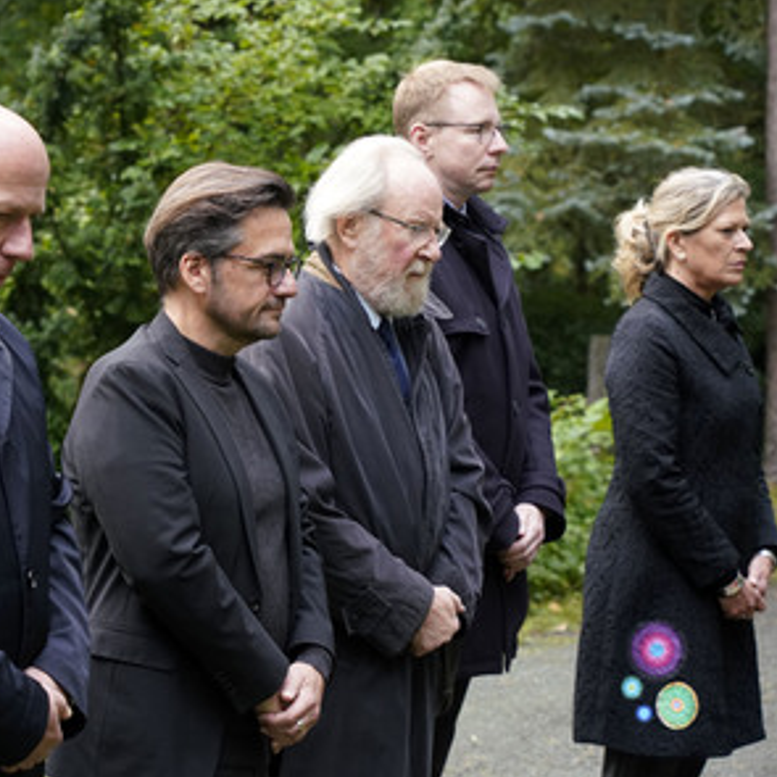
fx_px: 2666
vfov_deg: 16.6
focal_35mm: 105
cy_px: 392
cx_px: 257
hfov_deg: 16.5
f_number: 5.6
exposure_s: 1/250
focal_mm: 81
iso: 1250
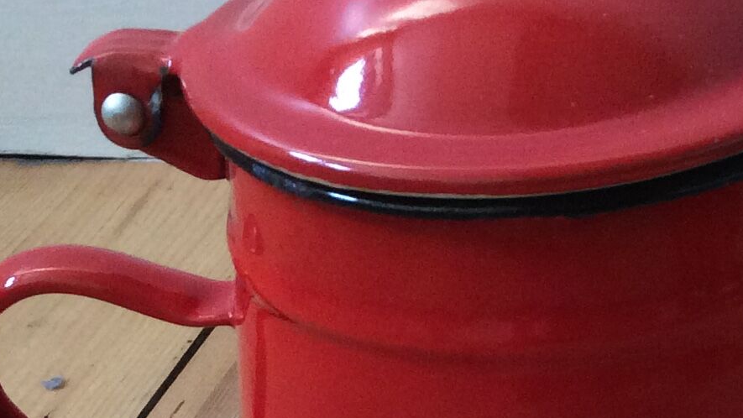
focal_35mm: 102
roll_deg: +4.8
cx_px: 510
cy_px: 543
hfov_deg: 20.9
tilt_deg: -36.0
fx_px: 2010
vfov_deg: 11.6
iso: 125
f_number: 2.4
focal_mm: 3.3
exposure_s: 1/25
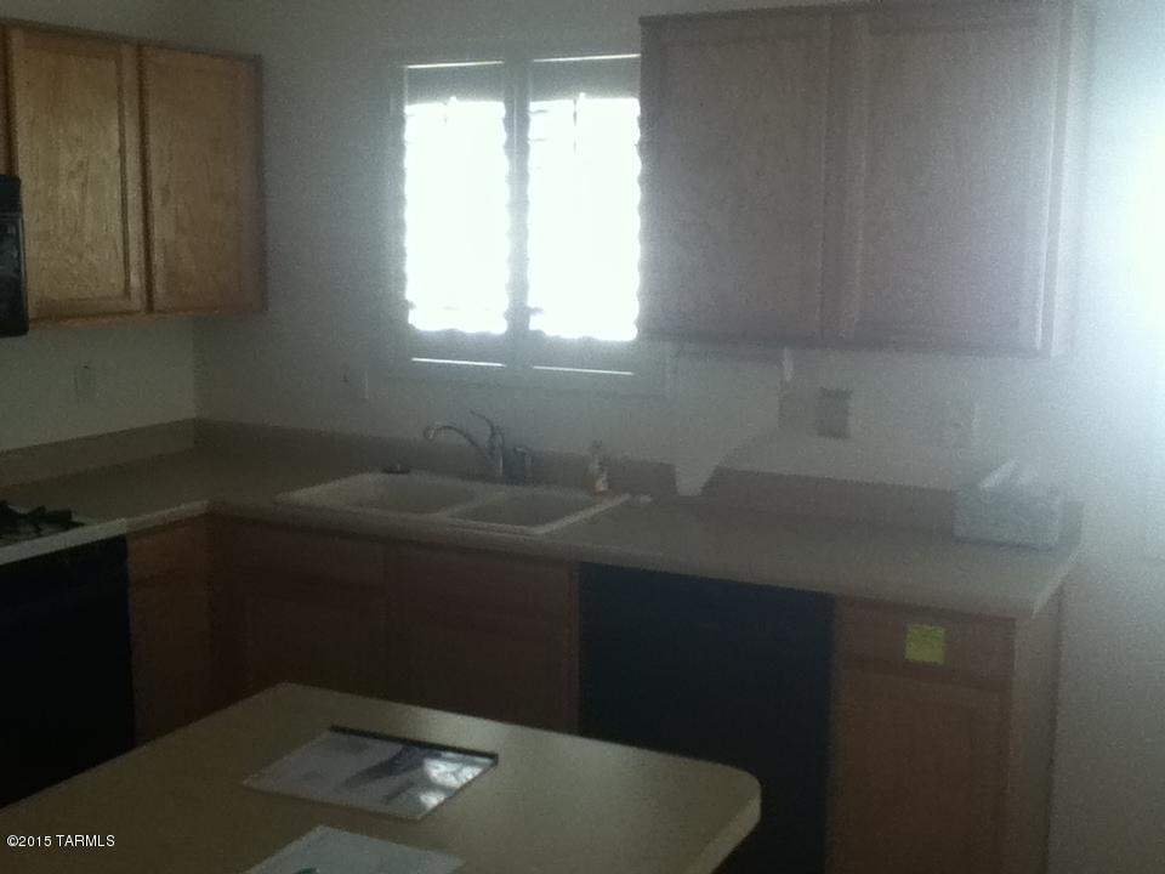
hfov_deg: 56.8
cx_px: 582
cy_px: 437
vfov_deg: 44.2
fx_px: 1077
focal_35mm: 32
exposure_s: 1/30
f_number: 2.4
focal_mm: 3.85
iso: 200
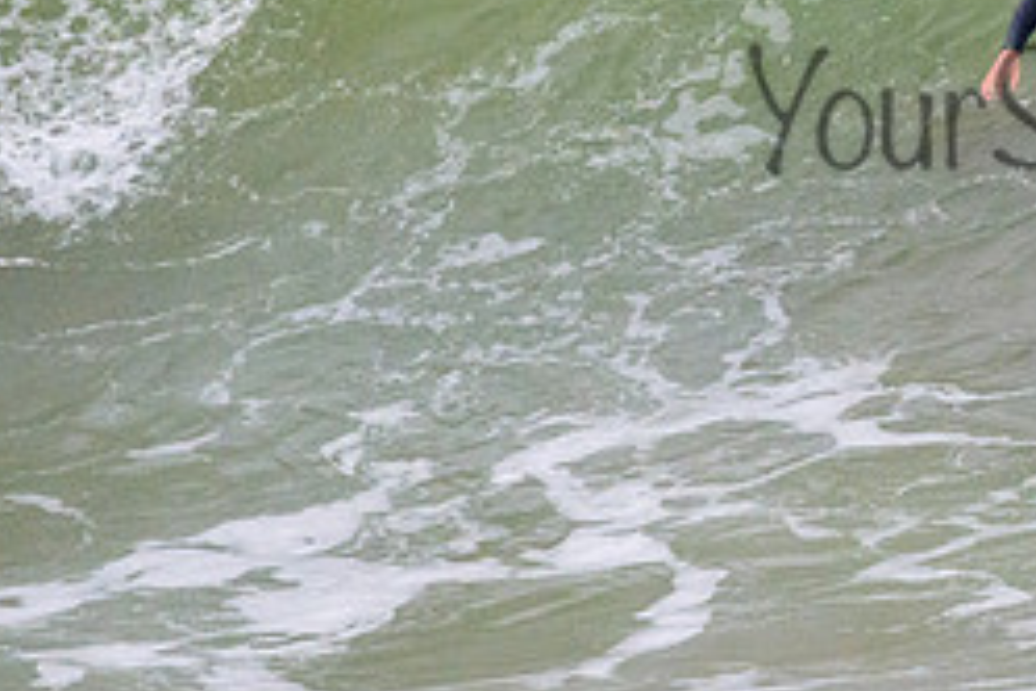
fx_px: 53580
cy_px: 73
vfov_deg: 0.7
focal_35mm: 1862
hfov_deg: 1.1
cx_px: 1177
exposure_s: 1/3200
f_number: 11
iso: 5000
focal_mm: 800
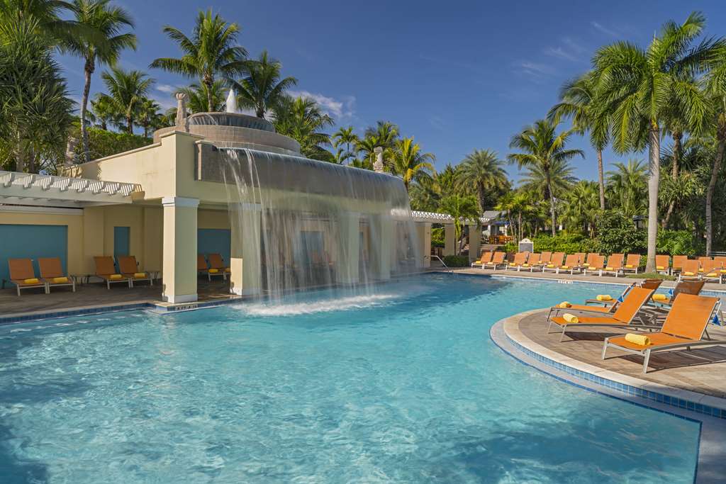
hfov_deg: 81.2
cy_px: 242
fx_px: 424
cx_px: 363
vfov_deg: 59.5
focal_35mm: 21
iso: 100
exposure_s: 1/8
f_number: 11
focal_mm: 21
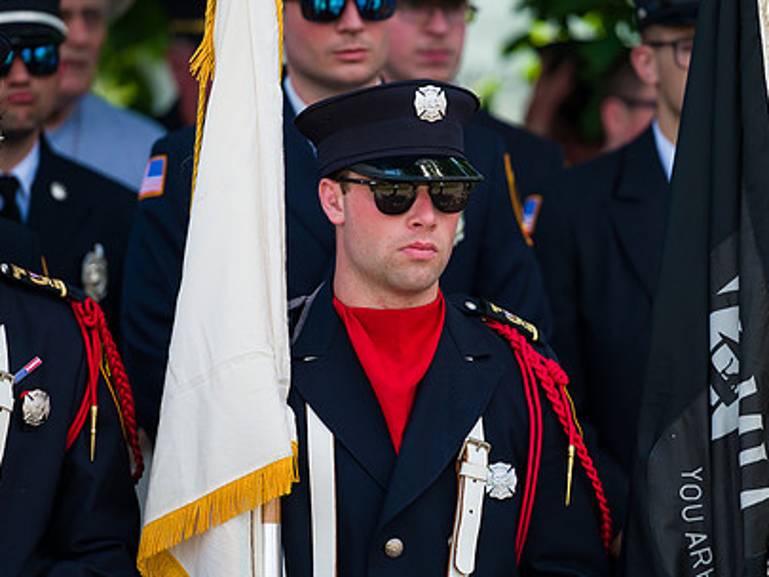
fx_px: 6111
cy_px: 222
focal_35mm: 275
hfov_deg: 7.2
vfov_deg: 5.4
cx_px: 410
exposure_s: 1/1600
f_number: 3.2
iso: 200
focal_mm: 200
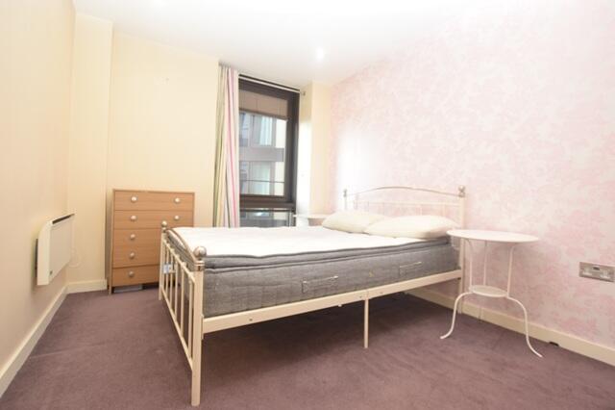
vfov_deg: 72.0
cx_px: 308
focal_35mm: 16
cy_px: 205
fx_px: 282
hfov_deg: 95.0
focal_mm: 11
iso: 800
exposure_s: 1/80
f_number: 4.5
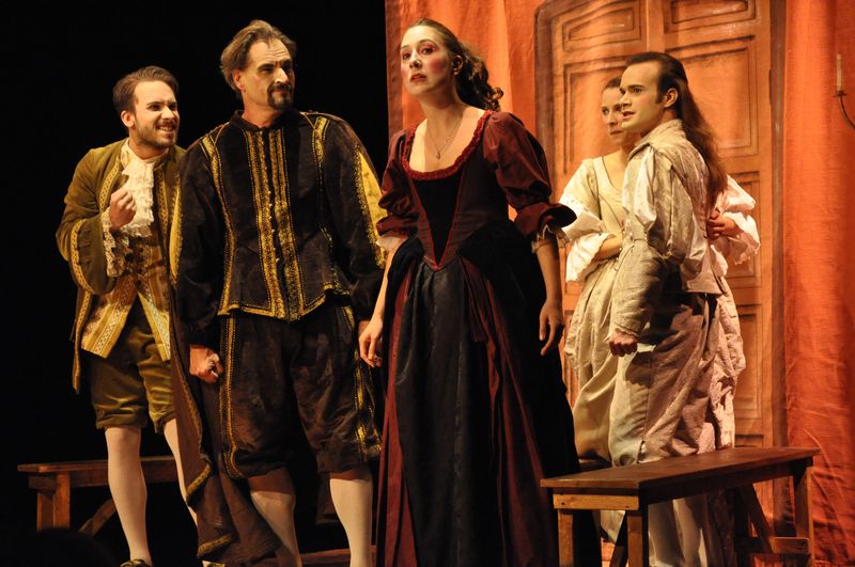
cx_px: 428
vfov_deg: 13.0
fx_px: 2490
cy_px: 284
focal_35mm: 105
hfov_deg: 19.5
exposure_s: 1/60
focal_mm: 70
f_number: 5.3
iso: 3200
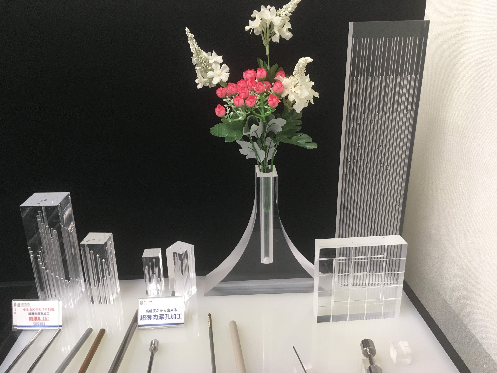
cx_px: 248
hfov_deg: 61.7
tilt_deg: -21.2
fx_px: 416
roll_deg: +1.7
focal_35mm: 29
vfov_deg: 48.2
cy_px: 186
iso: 80
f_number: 2.2
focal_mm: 4.15
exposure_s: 1/30
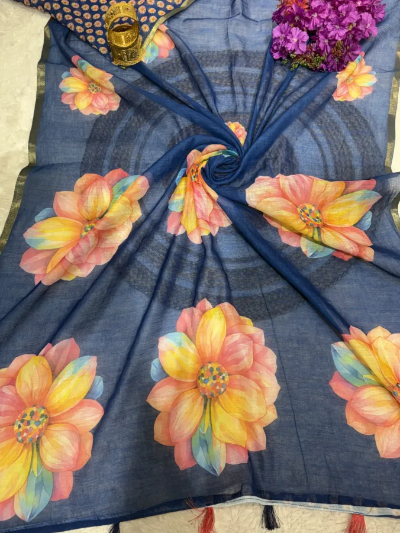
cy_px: 266
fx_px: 400
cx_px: 200
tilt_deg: -72.2
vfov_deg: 67.3
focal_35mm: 26
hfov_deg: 53.1
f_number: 1.6
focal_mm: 5.96
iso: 32
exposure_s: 1/100
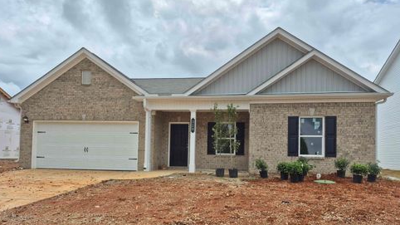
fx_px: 276
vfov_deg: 43.8
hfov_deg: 71.9
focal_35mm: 26
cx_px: 197
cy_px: 147
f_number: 1.8
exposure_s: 1/3104
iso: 25
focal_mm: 5.4
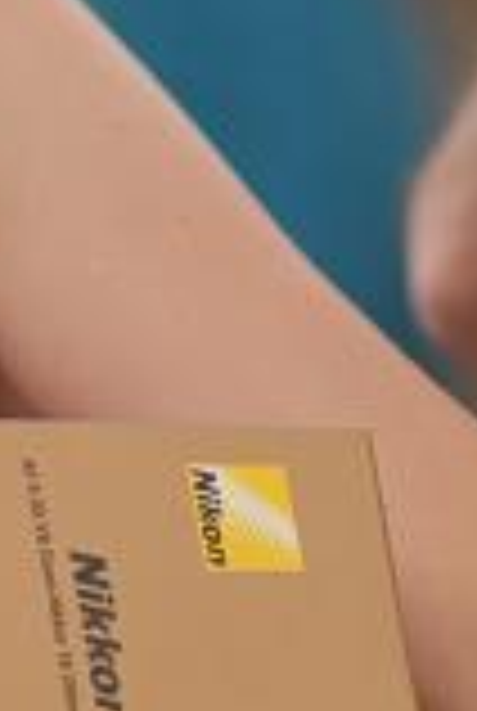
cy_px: 243
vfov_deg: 2.3
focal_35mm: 895
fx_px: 17714
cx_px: -369
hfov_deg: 1.5
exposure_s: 1/1600
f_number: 2
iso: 200
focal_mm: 135
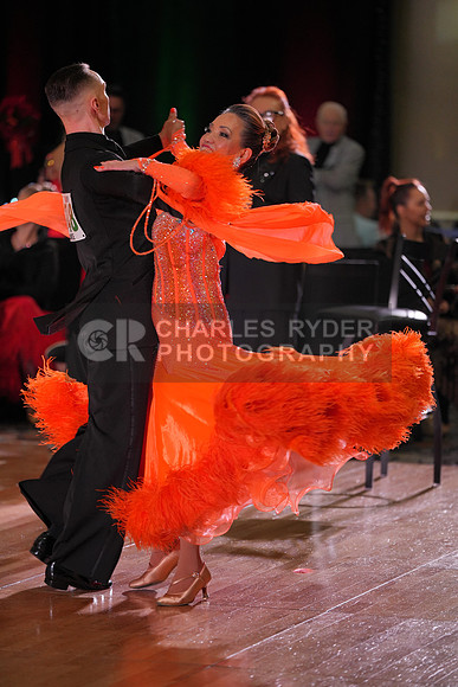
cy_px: 344
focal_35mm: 165
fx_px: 3147
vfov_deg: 12.4
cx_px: 229
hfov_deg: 8.3
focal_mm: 165
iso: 1000
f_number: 2.8
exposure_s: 1/500
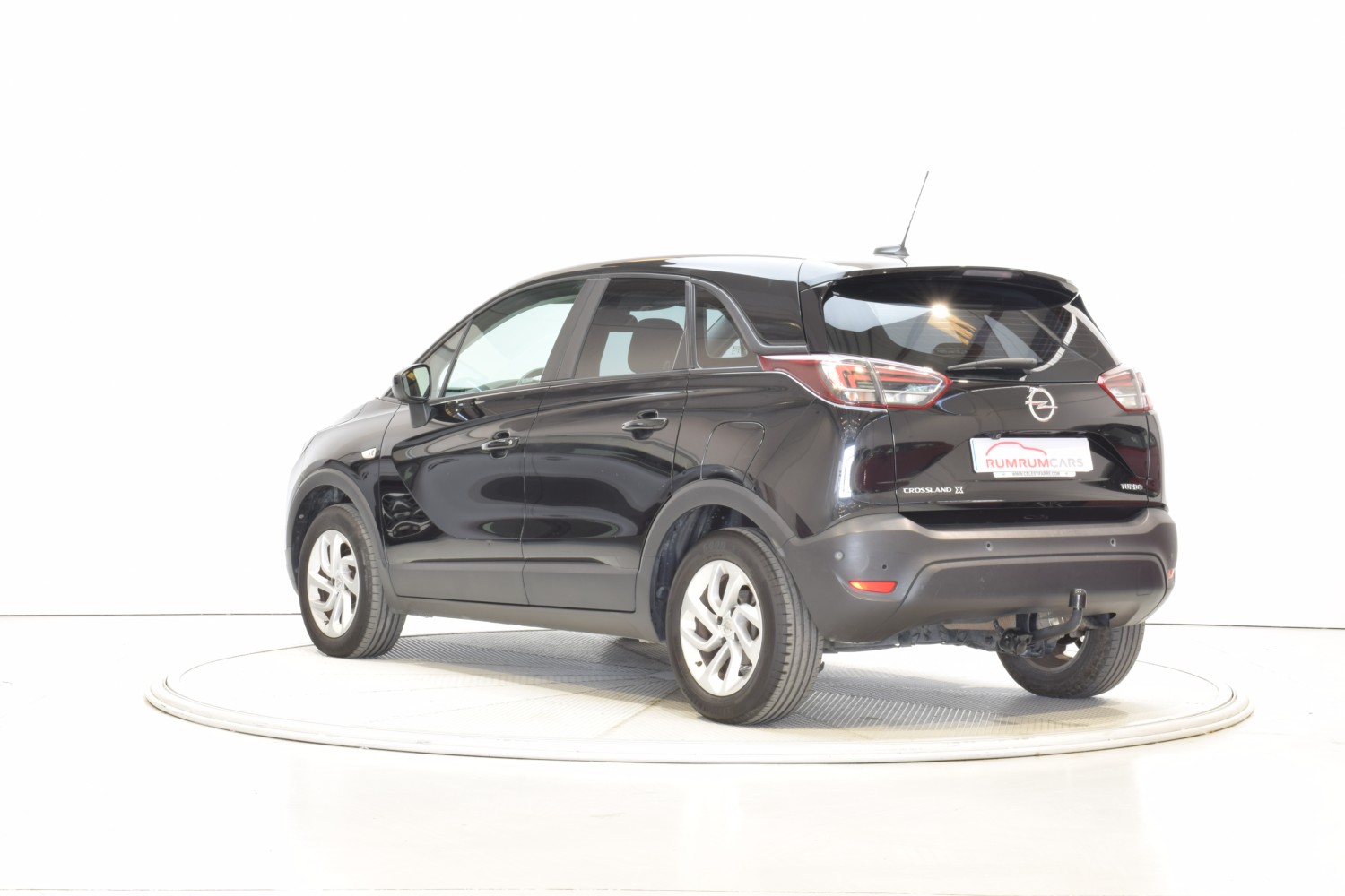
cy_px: 448
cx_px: 672
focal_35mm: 68
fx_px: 2522
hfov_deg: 29.9
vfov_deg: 20.2
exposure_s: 3
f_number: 22
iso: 100
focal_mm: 45
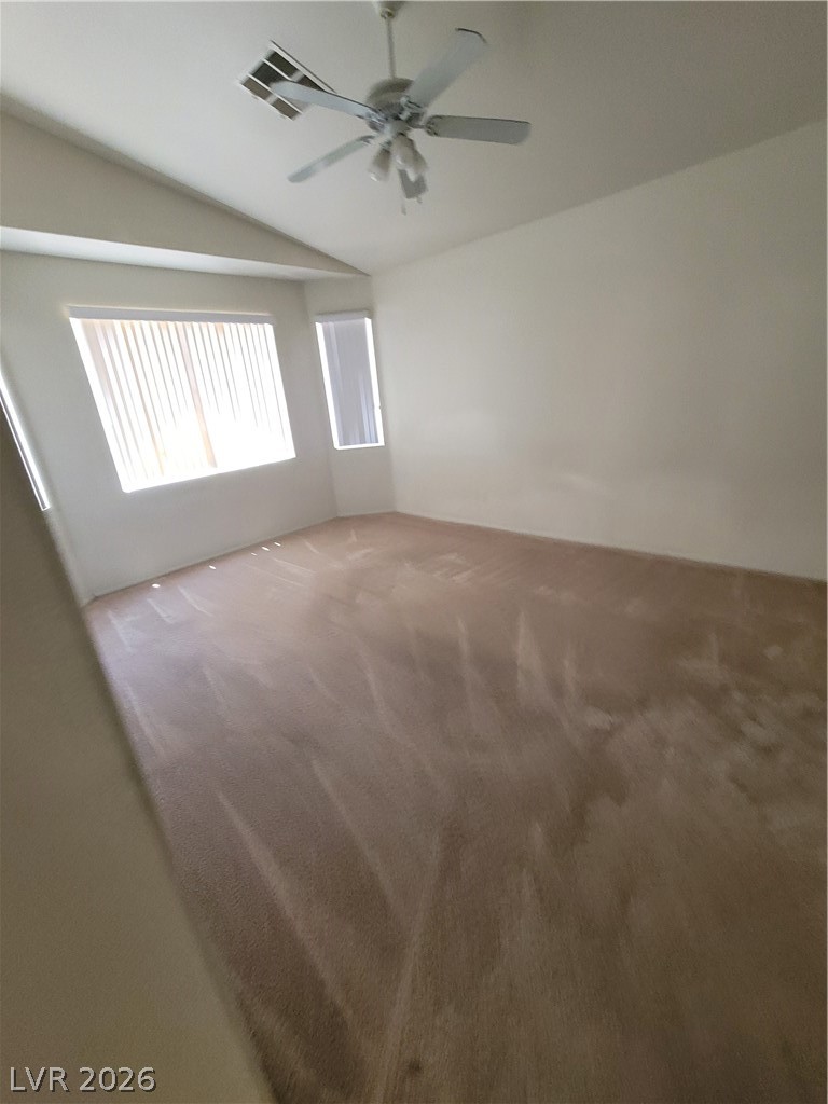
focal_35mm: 13
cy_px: 552
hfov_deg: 89.9
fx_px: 415
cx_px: 414
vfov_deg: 106.2
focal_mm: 2.2
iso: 320
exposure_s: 1/60
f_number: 2.2
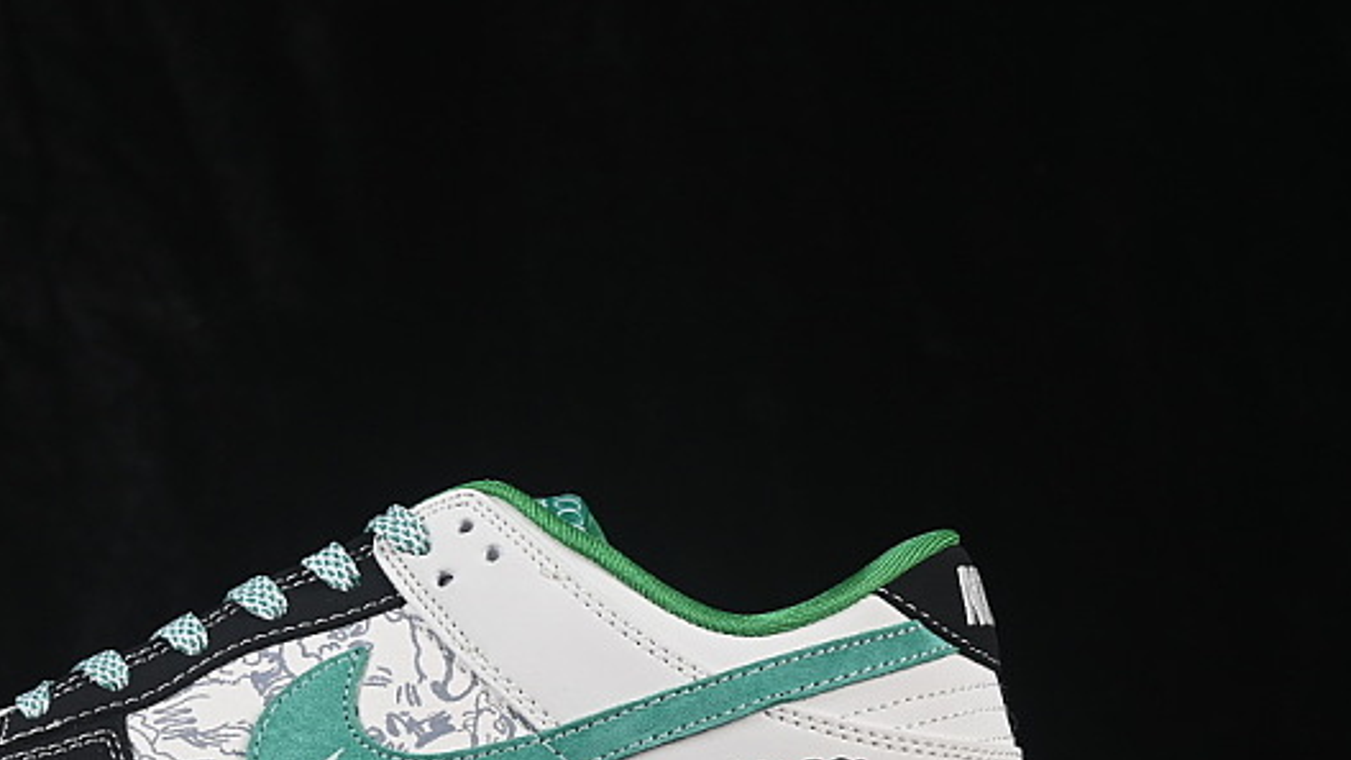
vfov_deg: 10.2
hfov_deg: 17.9
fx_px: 4263
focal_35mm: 119
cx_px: 338
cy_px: 595
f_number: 8
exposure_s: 1/80
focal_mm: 50
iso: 160
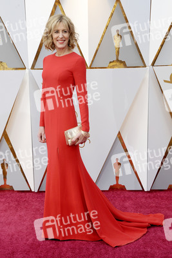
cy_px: 129
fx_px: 372
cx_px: 86
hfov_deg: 26.0
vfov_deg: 38.2
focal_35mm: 52
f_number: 7.1
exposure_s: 1/250
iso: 1000
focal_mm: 52
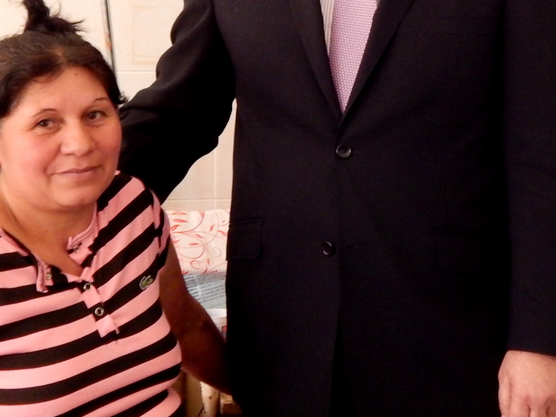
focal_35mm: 78
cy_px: 93
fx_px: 1253
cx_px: 504
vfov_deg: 18.8
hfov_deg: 24.3
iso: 400
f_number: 3.2
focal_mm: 5.6
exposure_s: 1/13
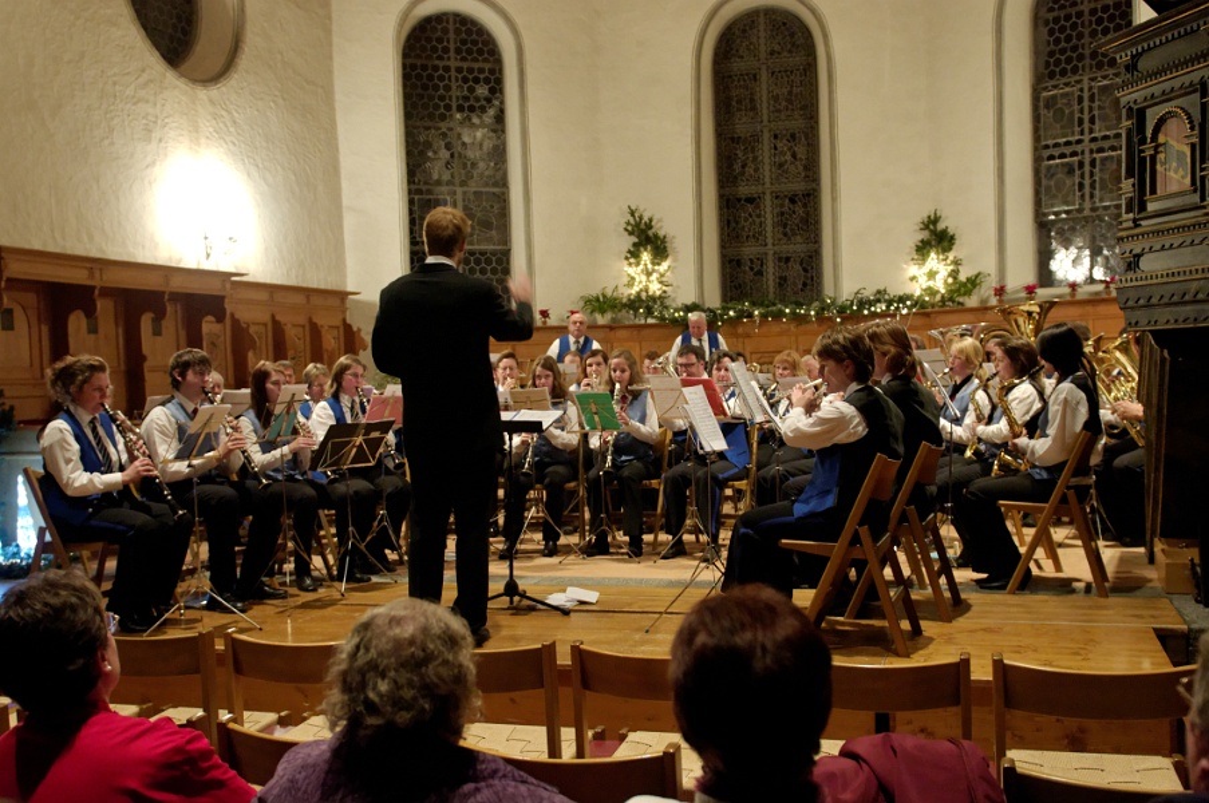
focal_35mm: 36
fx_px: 1208
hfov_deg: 53.2
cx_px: 604
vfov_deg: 36.8
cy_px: 402
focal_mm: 24
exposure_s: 1/40
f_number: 2.8
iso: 1600
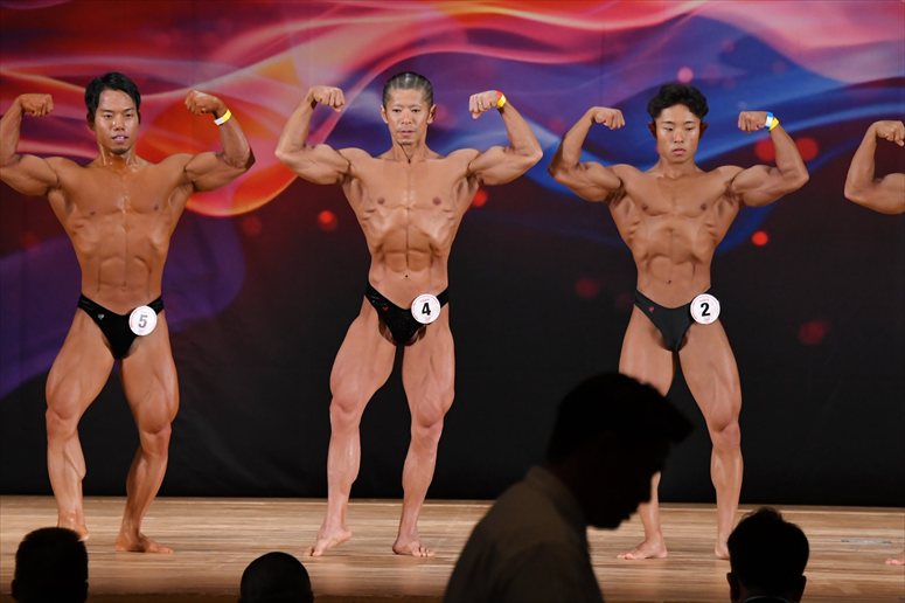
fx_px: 5654
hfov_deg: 9.2
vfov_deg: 6.1
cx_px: 452
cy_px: 302
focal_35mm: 225
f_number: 5.6
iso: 3200
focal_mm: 150
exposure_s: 1/400
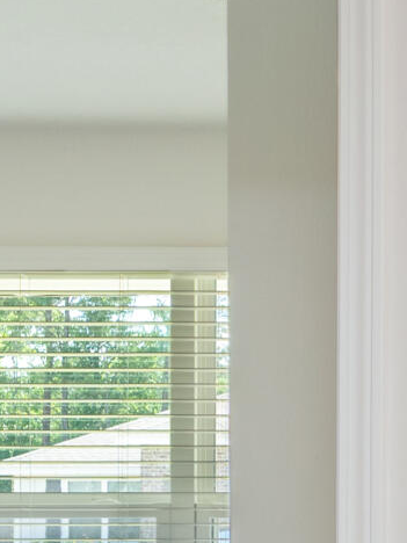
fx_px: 1882
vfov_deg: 16.0
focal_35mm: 120
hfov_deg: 10.1
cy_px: 578
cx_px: 1089
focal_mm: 19.5
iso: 500
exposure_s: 1/30
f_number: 9
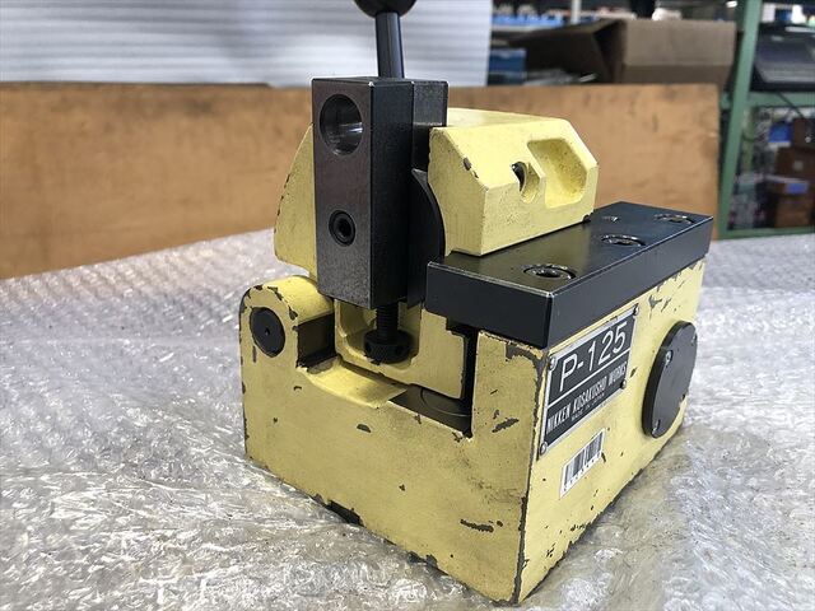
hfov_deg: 63.4
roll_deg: -0.2
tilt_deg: -19.9
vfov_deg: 49.7
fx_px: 659
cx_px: 408
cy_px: 306
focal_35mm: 28
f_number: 1.8
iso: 32
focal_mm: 3.99
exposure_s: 1/25
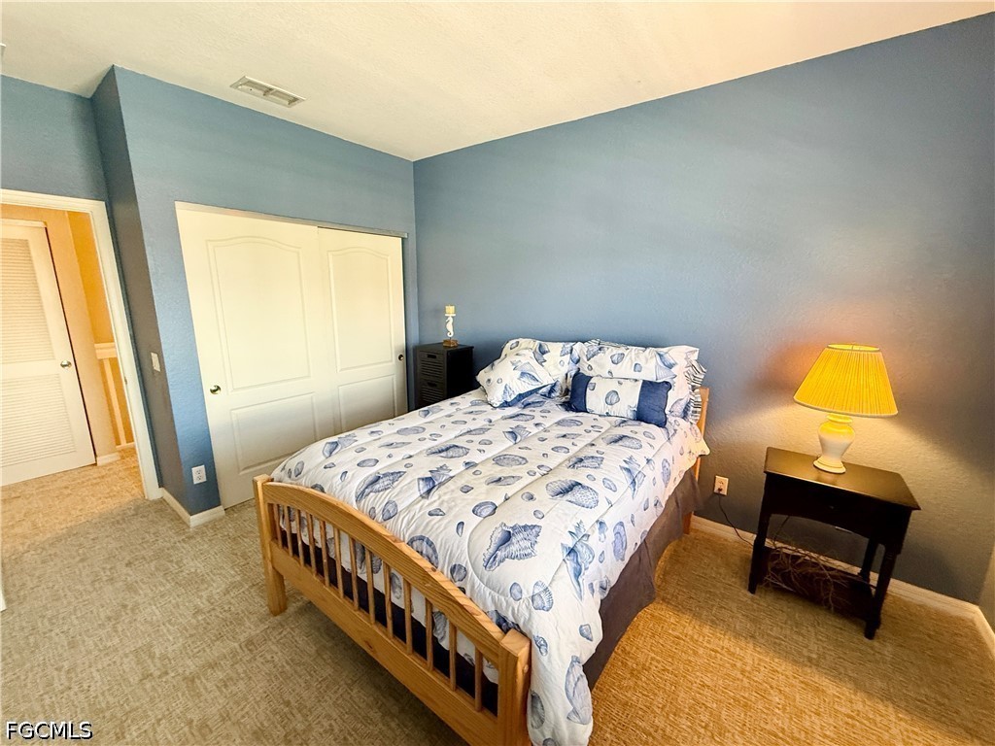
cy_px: 373
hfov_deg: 102.1
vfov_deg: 85.7
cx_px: 498
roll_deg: -0.8
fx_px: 402
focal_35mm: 14
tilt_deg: -12.1
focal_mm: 2.22
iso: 400
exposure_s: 1/60
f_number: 2.2
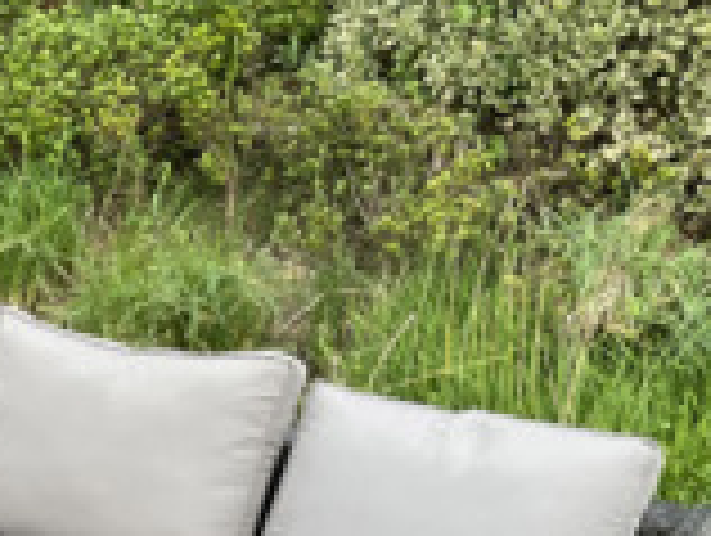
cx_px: -459
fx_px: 2160
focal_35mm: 105
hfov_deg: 16.4
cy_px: 838
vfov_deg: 13.2
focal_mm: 4.2
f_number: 1.6
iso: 32
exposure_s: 1/309
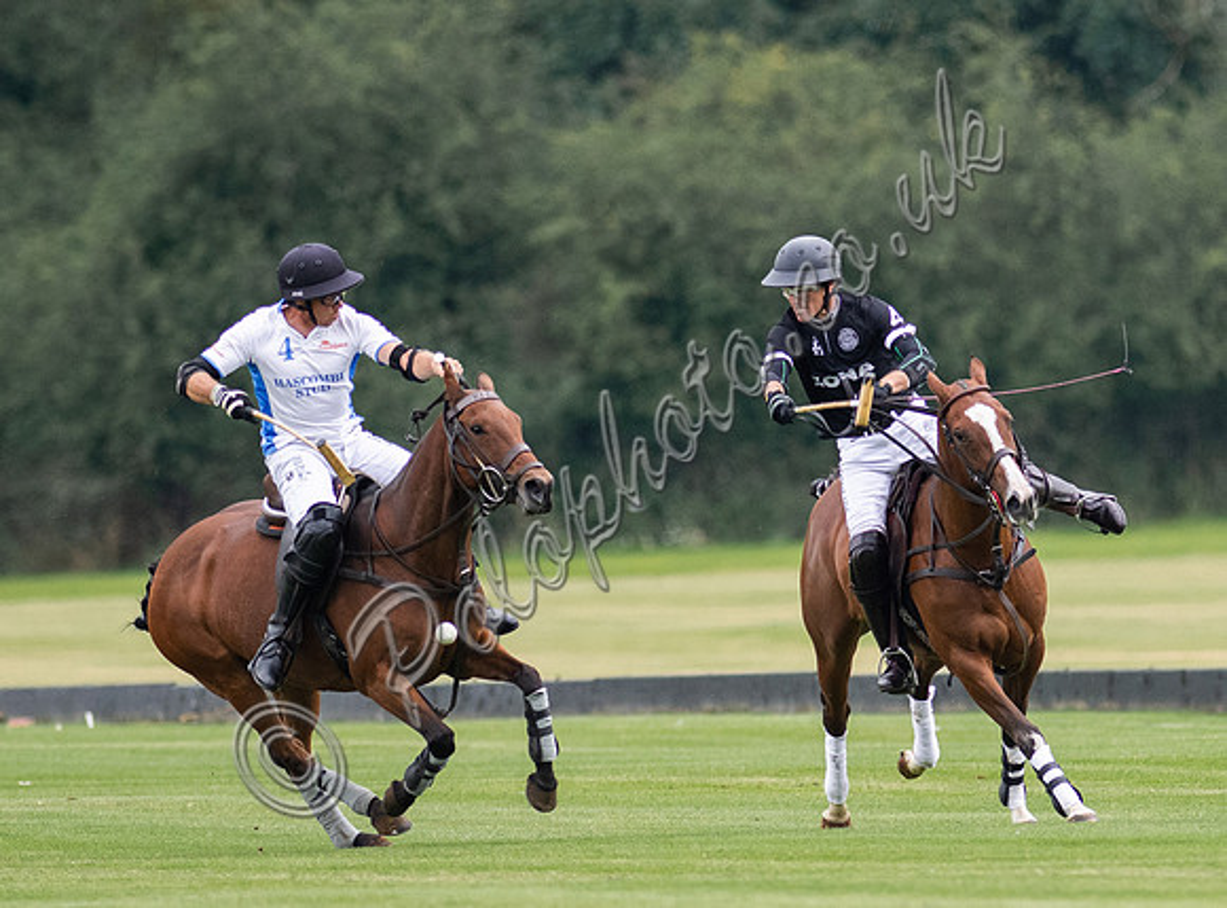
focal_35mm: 918
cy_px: 367
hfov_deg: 2.2
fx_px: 32391
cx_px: 928
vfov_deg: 1.6
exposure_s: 1/1600
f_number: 2.8
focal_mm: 300
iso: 640
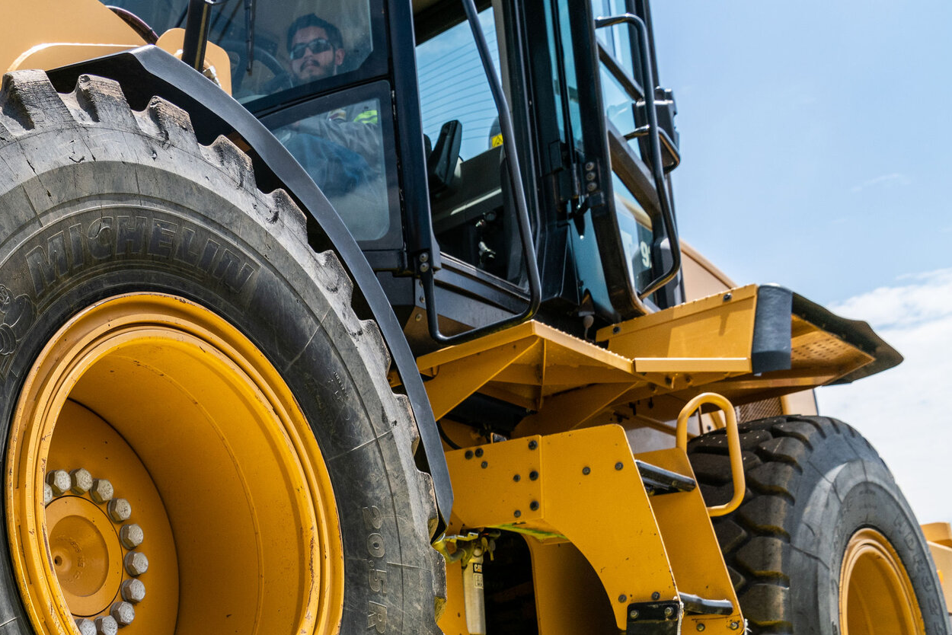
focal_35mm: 48
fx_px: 1270
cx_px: 11
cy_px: 592
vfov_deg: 26.9
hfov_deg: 37.0
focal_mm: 24
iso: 500
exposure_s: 1/1250
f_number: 5.6
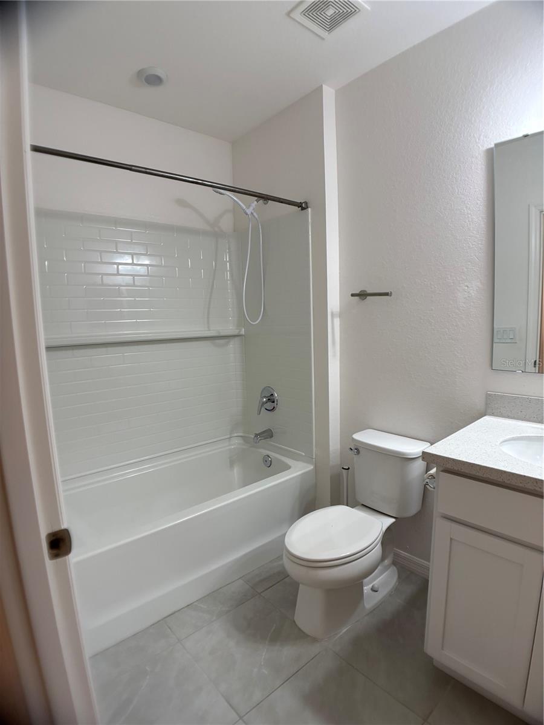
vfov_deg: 67.3
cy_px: 362
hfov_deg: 53.1
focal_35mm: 26
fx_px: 545
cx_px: 272
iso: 125
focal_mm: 5.96
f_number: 1.6
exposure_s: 1/120
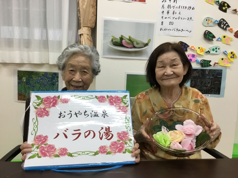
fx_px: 213
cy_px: 89
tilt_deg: -8.2
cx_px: 119
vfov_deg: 45.4
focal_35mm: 31
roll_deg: -1.1
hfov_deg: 58.4
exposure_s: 1/30
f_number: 2.4
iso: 40
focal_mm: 3.3
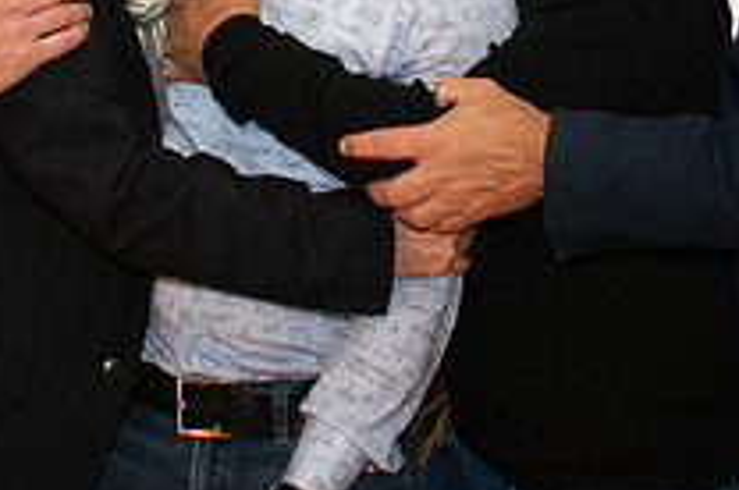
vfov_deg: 12.2
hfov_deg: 18.8
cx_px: 323
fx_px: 2234
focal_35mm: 109
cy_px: -115
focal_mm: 26
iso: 5000
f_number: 11
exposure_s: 1/125
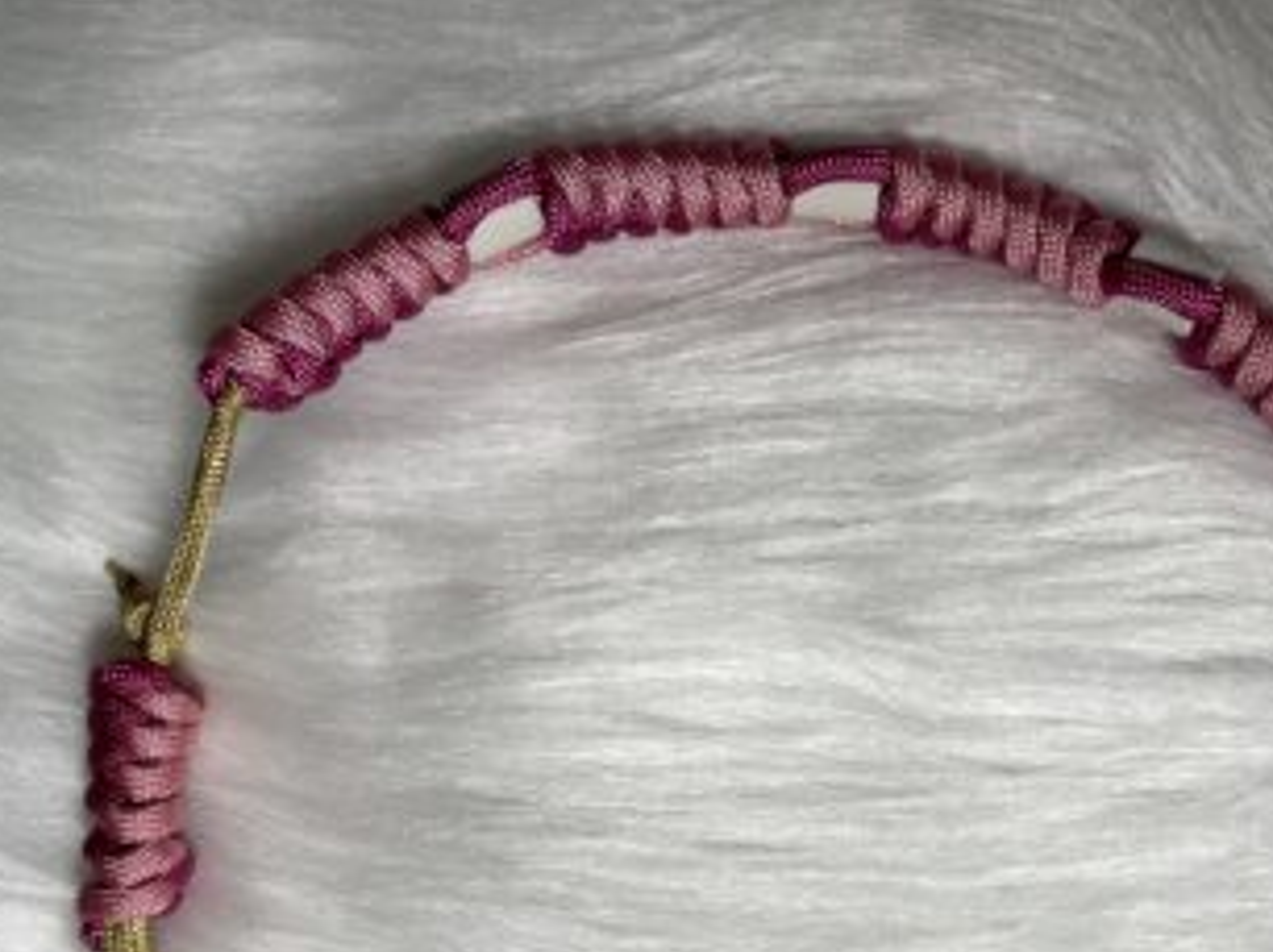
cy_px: 786
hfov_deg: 37.4
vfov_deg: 27.8
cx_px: 753
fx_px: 1874
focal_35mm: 51
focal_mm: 5.1
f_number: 1.6
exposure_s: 1/329
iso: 50
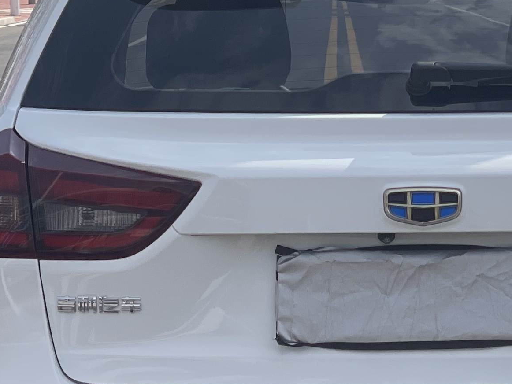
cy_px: 168
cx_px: 392
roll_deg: -0.3
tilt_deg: -3.5
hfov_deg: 8.9
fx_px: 3284
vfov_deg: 6.7
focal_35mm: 222
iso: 32
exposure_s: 1/1876
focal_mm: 7.5
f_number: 2.2
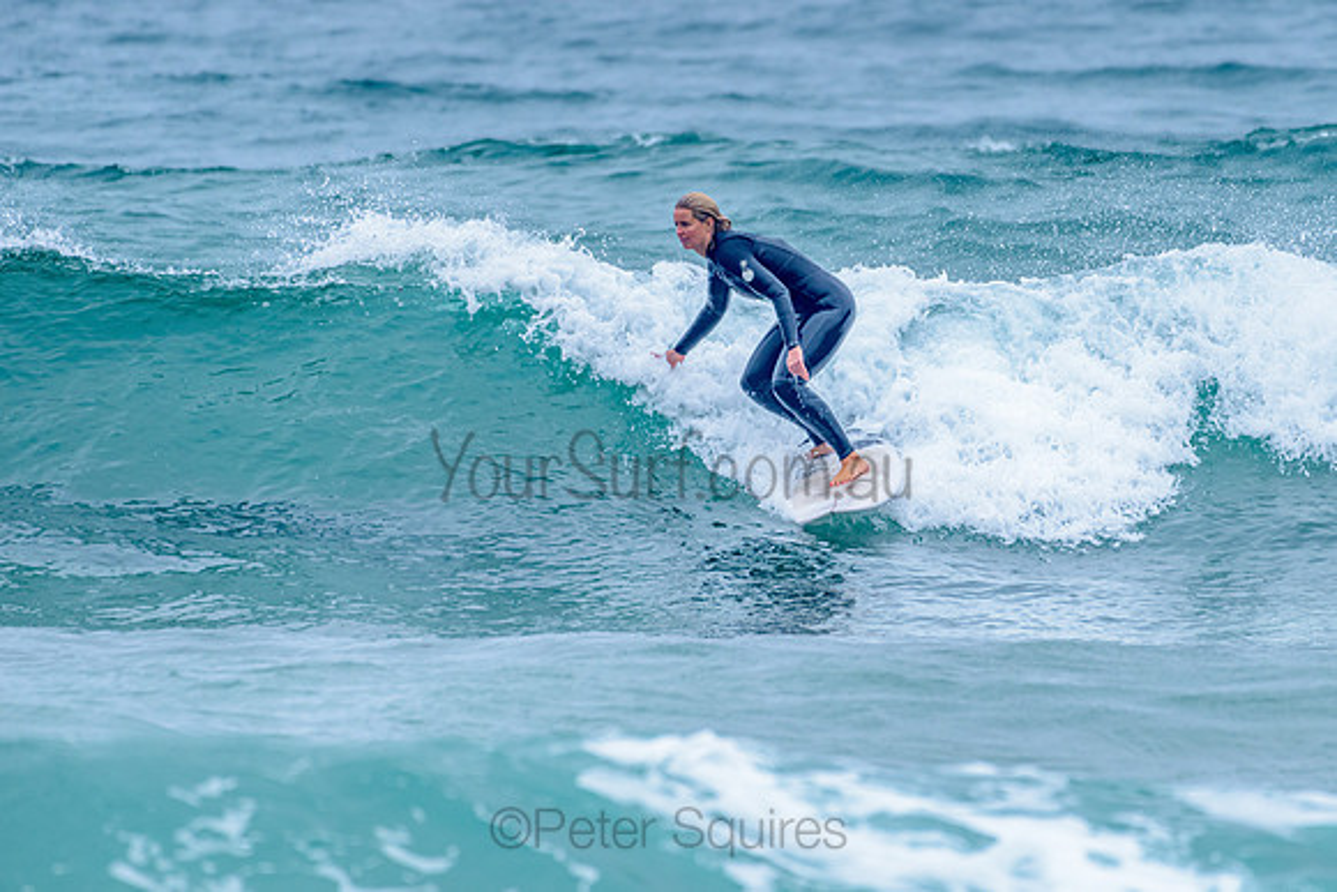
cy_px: 353
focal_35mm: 628
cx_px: 813
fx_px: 23318
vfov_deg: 2.2
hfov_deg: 3.3
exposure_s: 1/2000
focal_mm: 500
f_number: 5.6
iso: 720
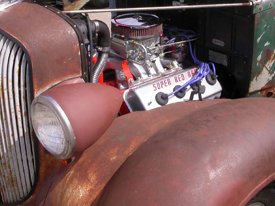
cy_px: 52
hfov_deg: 33.2
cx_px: 154
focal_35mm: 58
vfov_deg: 24.9
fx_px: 461
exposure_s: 1/346
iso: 100
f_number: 7.5
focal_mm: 7.85
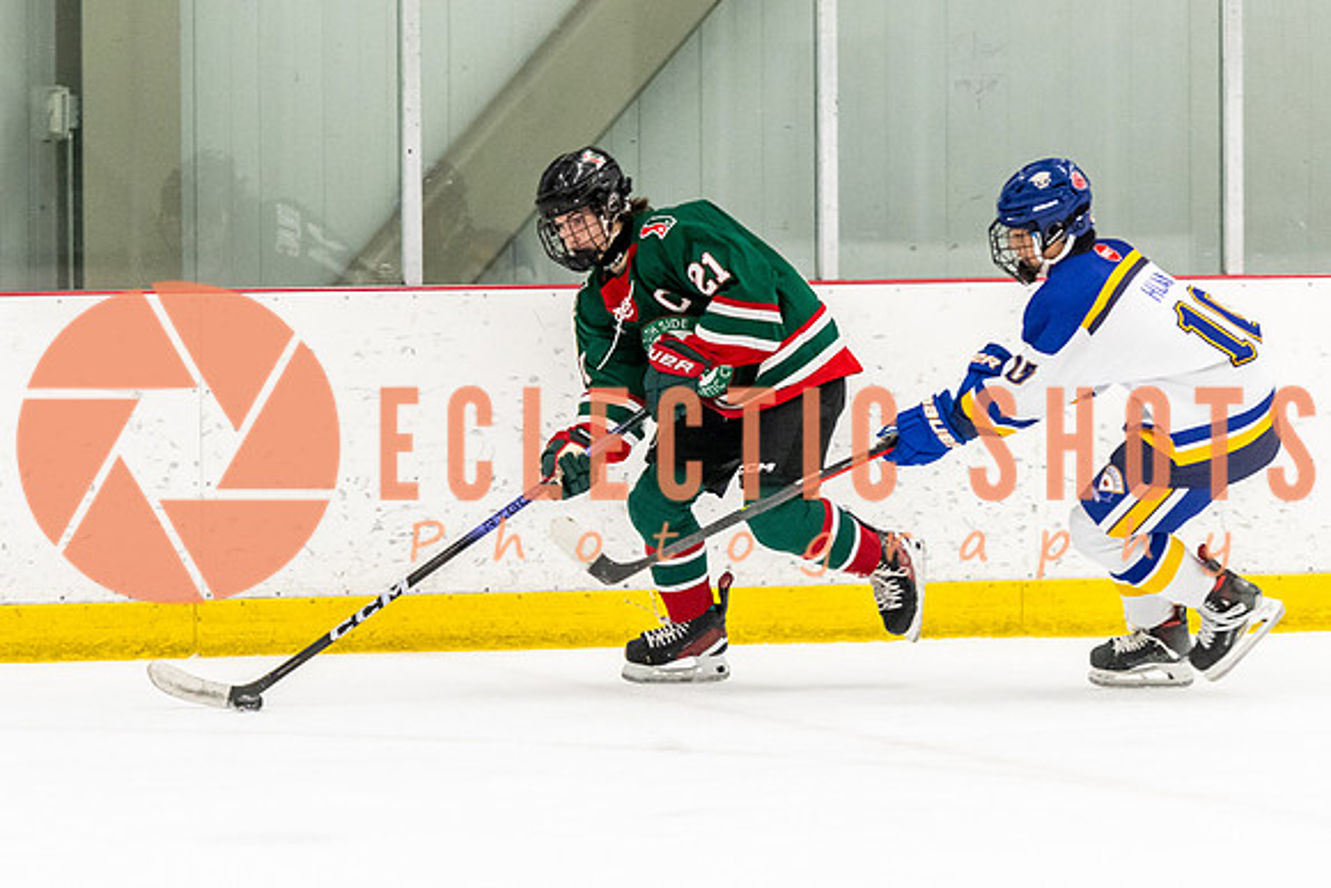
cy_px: 514
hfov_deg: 8.0
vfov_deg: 5.4
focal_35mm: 256
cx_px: 594
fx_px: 9480
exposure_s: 1/800
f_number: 2.8
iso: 3200
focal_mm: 140
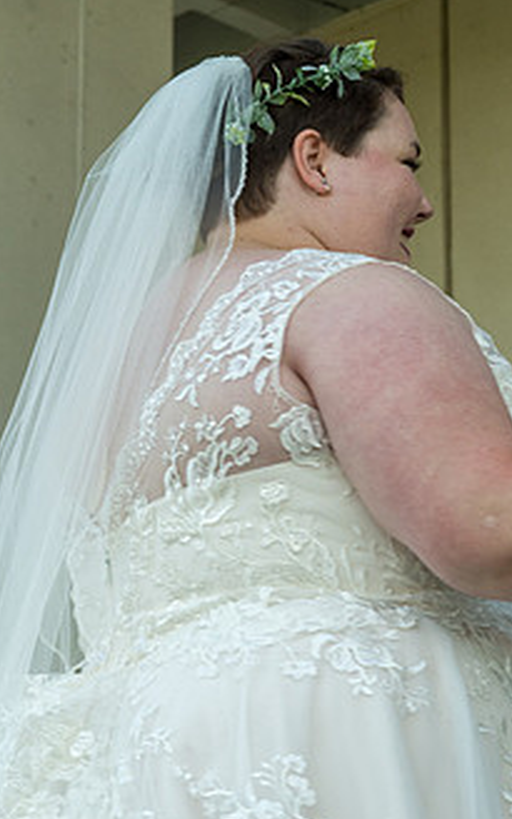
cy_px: 391
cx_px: 544
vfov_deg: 32.5
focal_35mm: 63
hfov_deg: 19.8
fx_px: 1407
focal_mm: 35
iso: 320
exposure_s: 1/160
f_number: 5.6
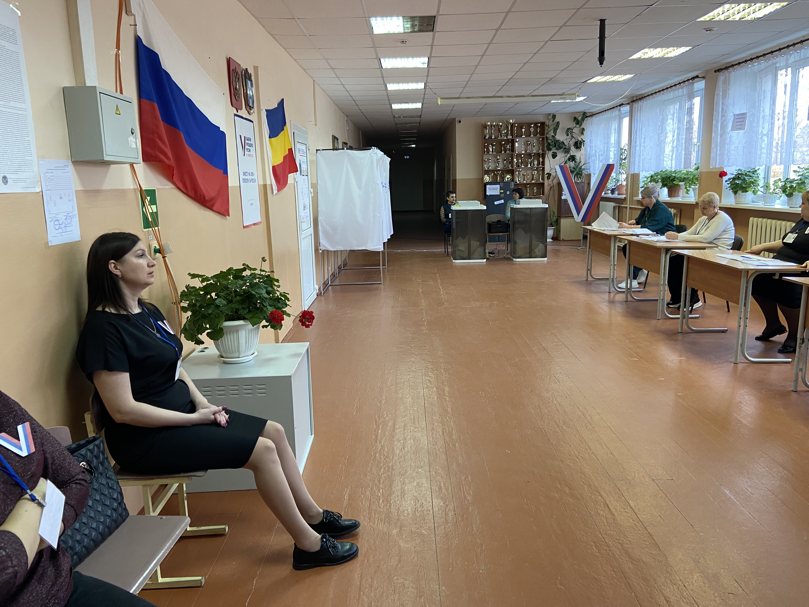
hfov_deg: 67.3
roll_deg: +2.2
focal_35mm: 26
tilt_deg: -11.0
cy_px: 304
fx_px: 608
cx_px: 404
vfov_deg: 53.1
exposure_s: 1/50
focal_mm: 4.25
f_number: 1.8
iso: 160
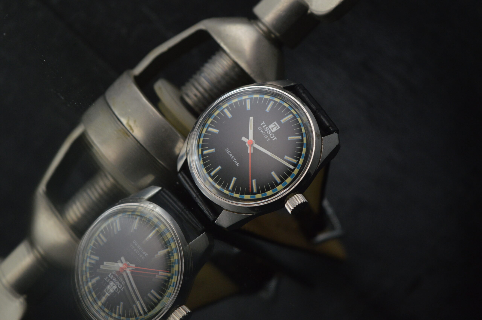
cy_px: 160
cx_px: 241
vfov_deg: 16.5
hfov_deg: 24.6
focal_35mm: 82
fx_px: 1104
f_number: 6.3
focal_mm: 55
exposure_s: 1/160
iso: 800
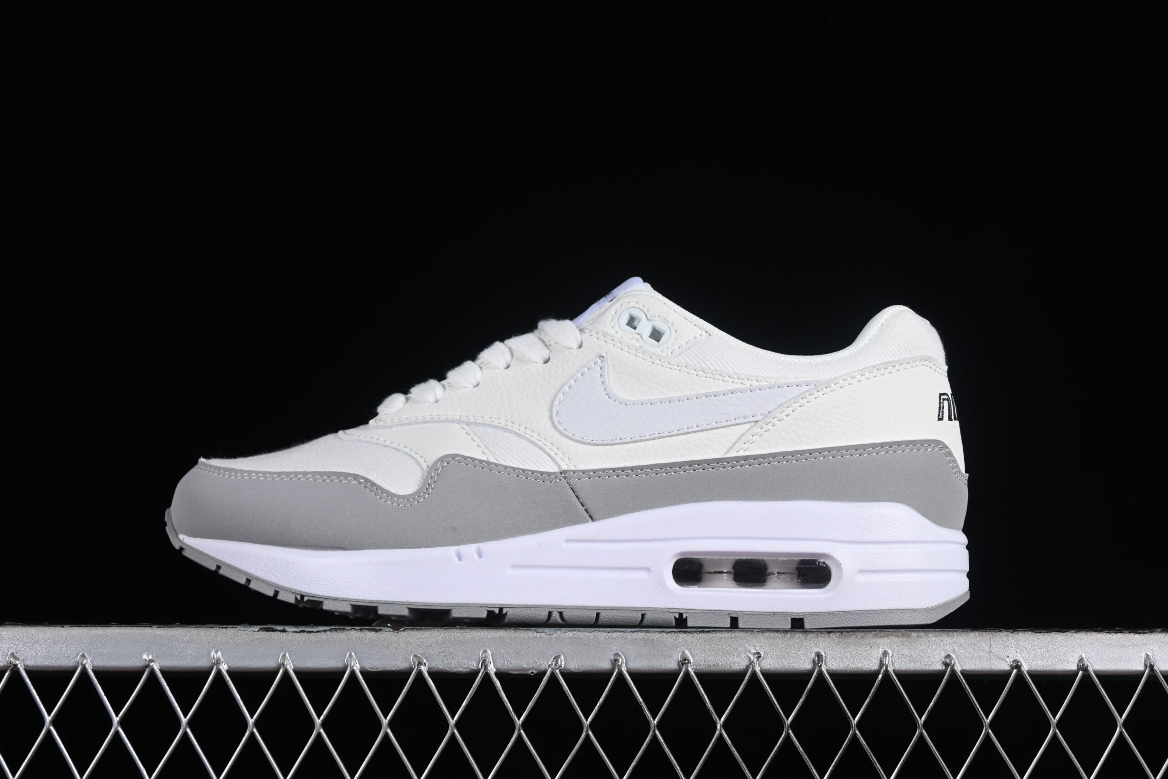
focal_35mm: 75
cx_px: 584
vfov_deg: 18.2
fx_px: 2433
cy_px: 390
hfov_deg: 27.0
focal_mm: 50
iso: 160
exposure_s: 1/80
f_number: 8
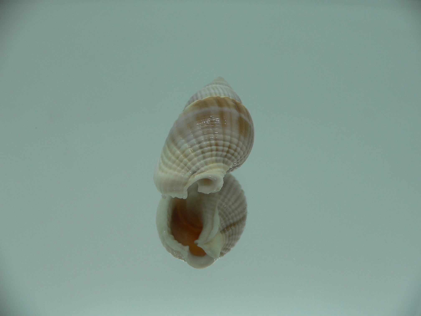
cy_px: 158
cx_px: 210
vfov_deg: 40.7
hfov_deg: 52.6
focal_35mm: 35
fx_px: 426
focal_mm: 4.6
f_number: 2.8
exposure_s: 1/60
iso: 80
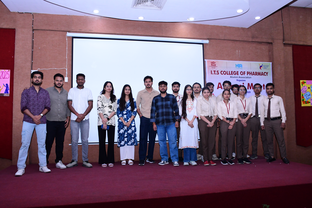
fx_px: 234
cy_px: 104
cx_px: 156
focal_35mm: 27
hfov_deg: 67.4
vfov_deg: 47.9
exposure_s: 1/80
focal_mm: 18
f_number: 5.6
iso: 1600
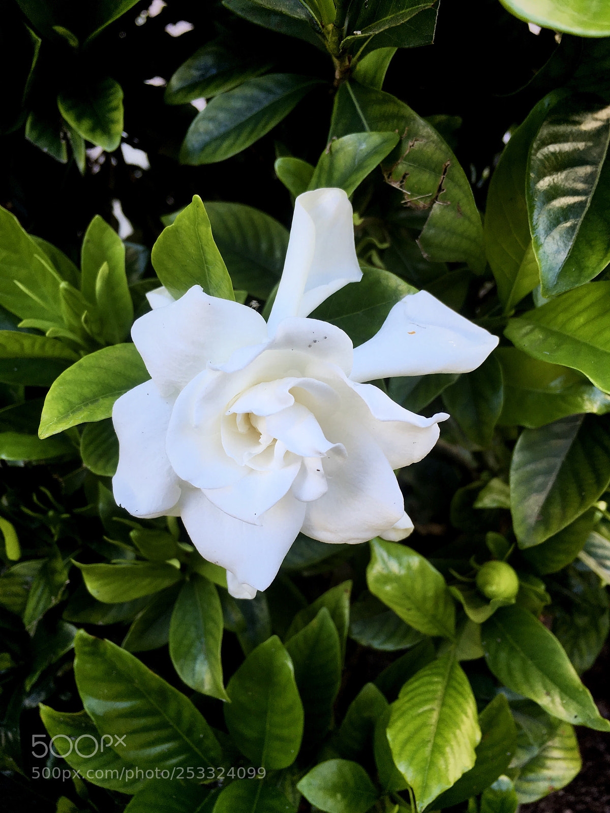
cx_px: 305
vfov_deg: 61.7
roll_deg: +0.3
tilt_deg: -19.0
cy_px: 406
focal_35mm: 29
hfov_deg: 48.2
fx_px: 681
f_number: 2.2
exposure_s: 1/60
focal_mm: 4.15
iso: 25
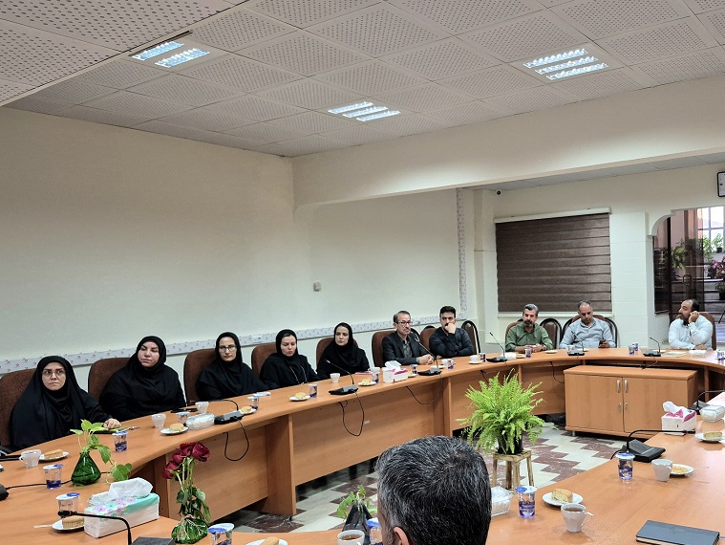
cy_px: 302
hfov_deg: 59.1
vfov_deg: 46.8
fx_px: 629
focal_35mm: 30
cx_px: 457
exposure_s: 1/100
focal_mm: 5.4
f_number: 1.8
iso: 125
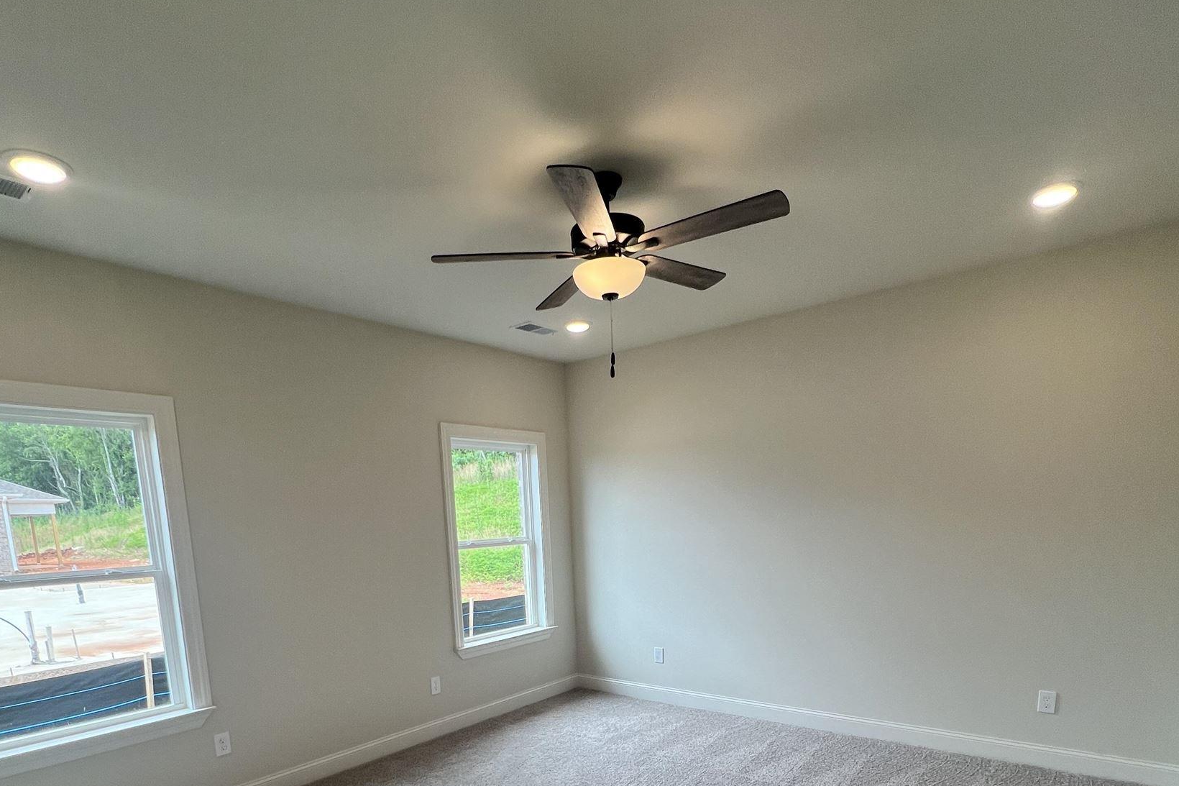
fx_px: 622
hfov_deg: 86.9
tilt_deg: -9.7
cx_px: 570
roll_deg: +1.8
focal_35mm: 19
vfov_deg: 59.7
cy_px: 624
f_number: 1.8
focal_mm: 1.57
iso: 40
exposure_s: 1/120
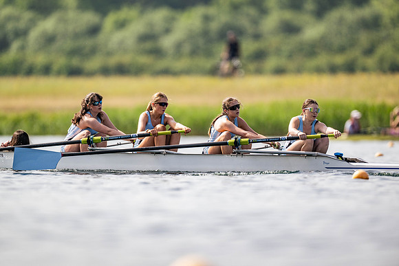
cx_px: 200
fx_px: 6655
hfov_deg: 3.4
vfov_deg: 2.3
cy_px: 133
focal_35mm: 600
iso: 160
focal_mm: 600
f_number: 4
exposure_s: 1/2500
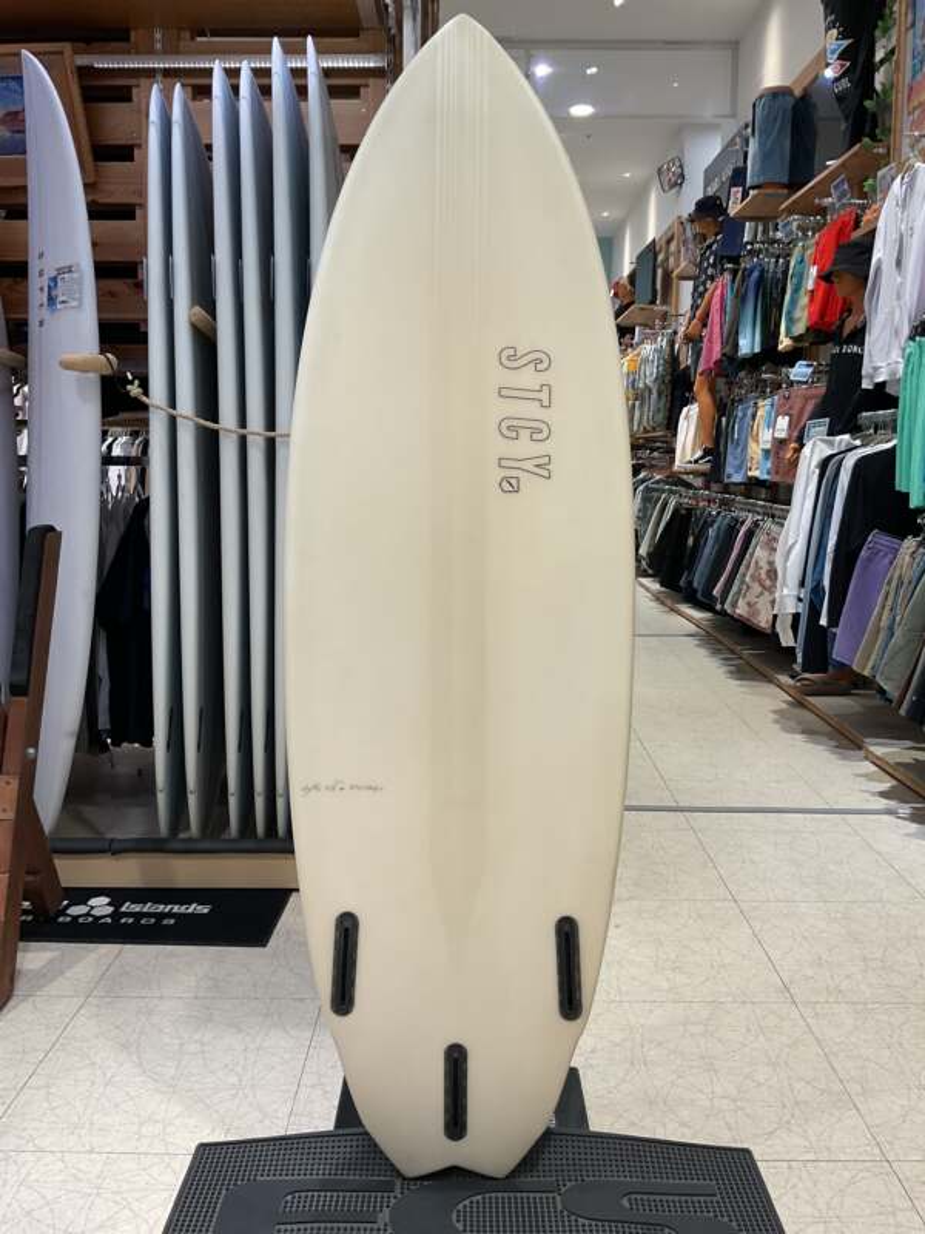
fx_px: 1033
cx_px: 462
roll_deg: +0.5
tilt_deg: -8.8
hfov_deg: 48.2
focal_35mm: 29
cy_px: 617
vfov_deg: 61.7
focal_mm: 3
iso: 40
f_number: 1.8
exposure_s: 1/120
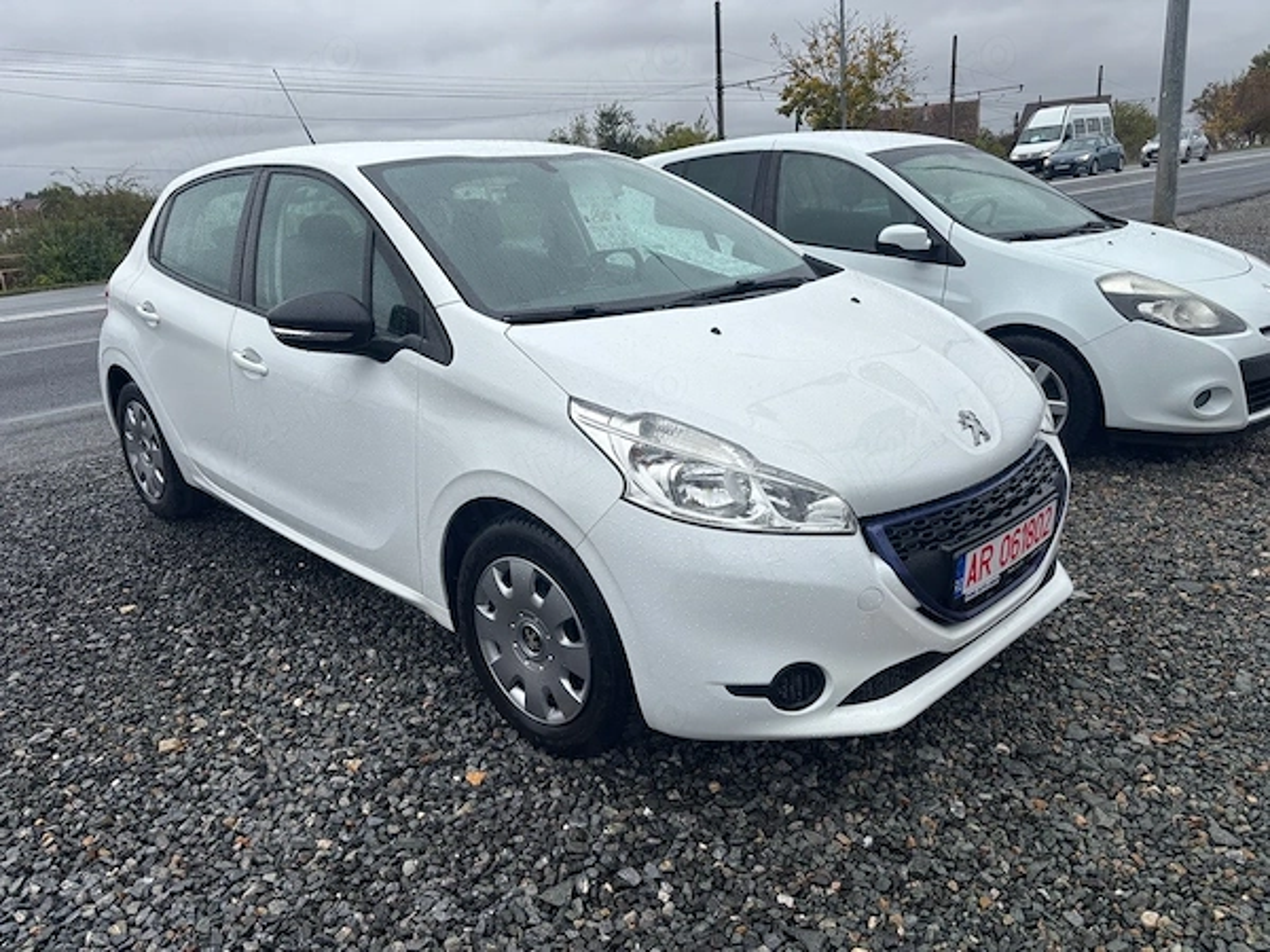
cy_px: 476
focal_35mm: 26
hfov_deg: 67.3
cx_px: 635
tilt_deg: -16.7
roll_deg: +3.8
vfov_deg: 53.1
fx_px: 954
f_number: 1.6
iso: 50
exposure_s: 1/1543
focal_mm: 5.96
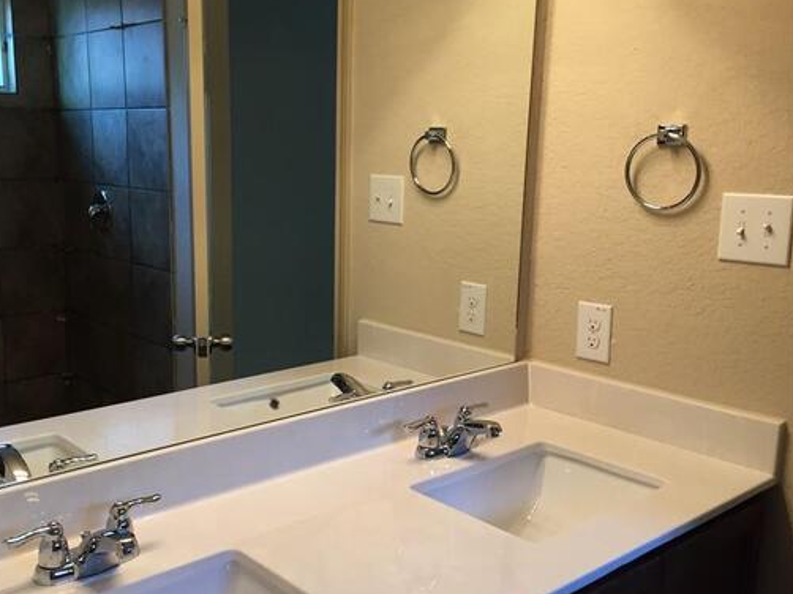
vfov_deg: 38.6
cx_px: 292
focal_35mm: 37
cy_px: 310
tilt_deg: -8.8
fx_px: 847
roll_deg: -1.4
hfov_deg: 49.6
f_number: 2.2
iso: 50
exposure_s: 1/30
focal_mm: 4.15
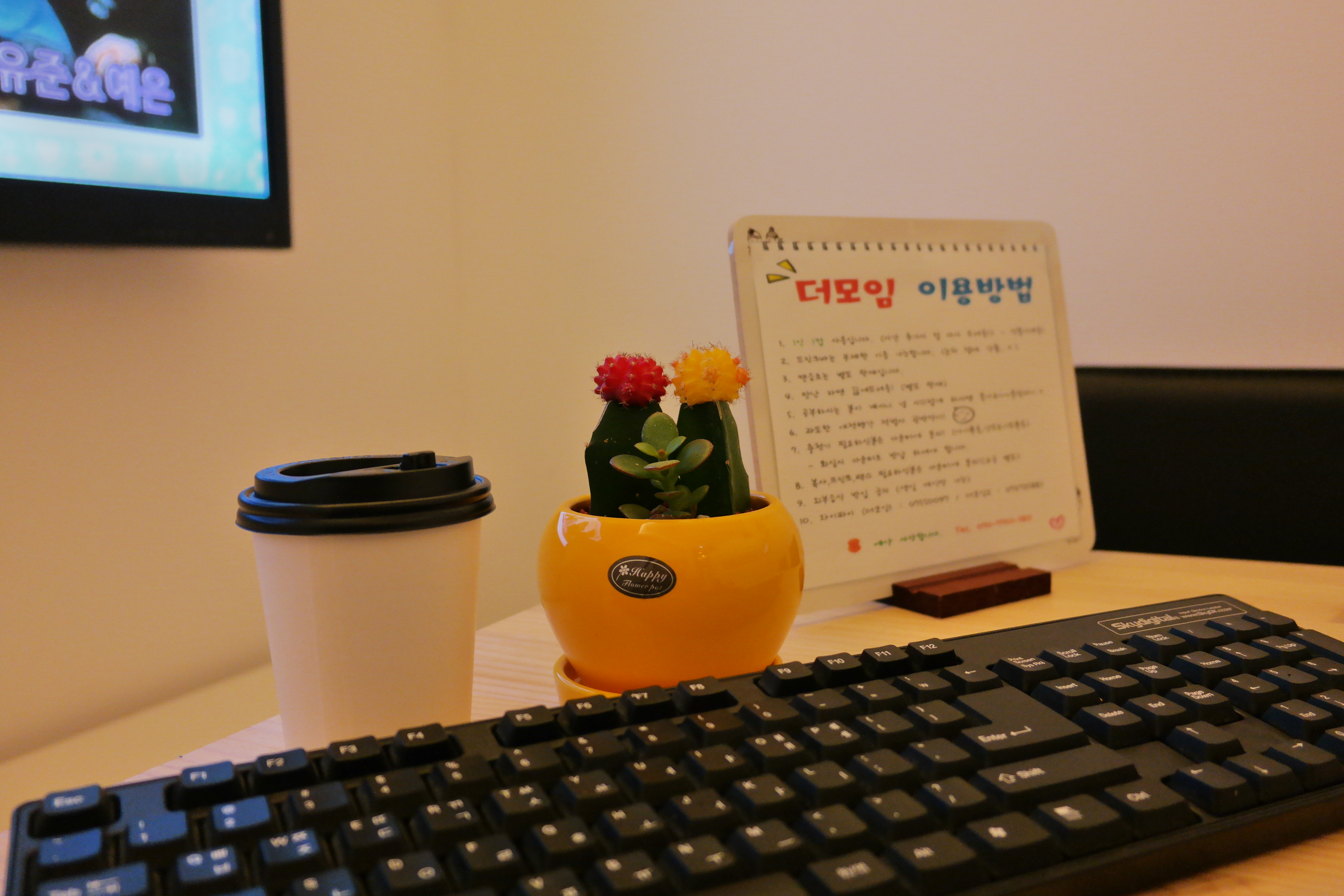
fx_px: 1120
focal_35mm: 30
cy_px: 448
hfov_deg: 61.9
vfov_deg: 43.6
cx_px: 672
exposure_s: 1/40
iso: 800
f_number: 3.5
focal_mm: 20
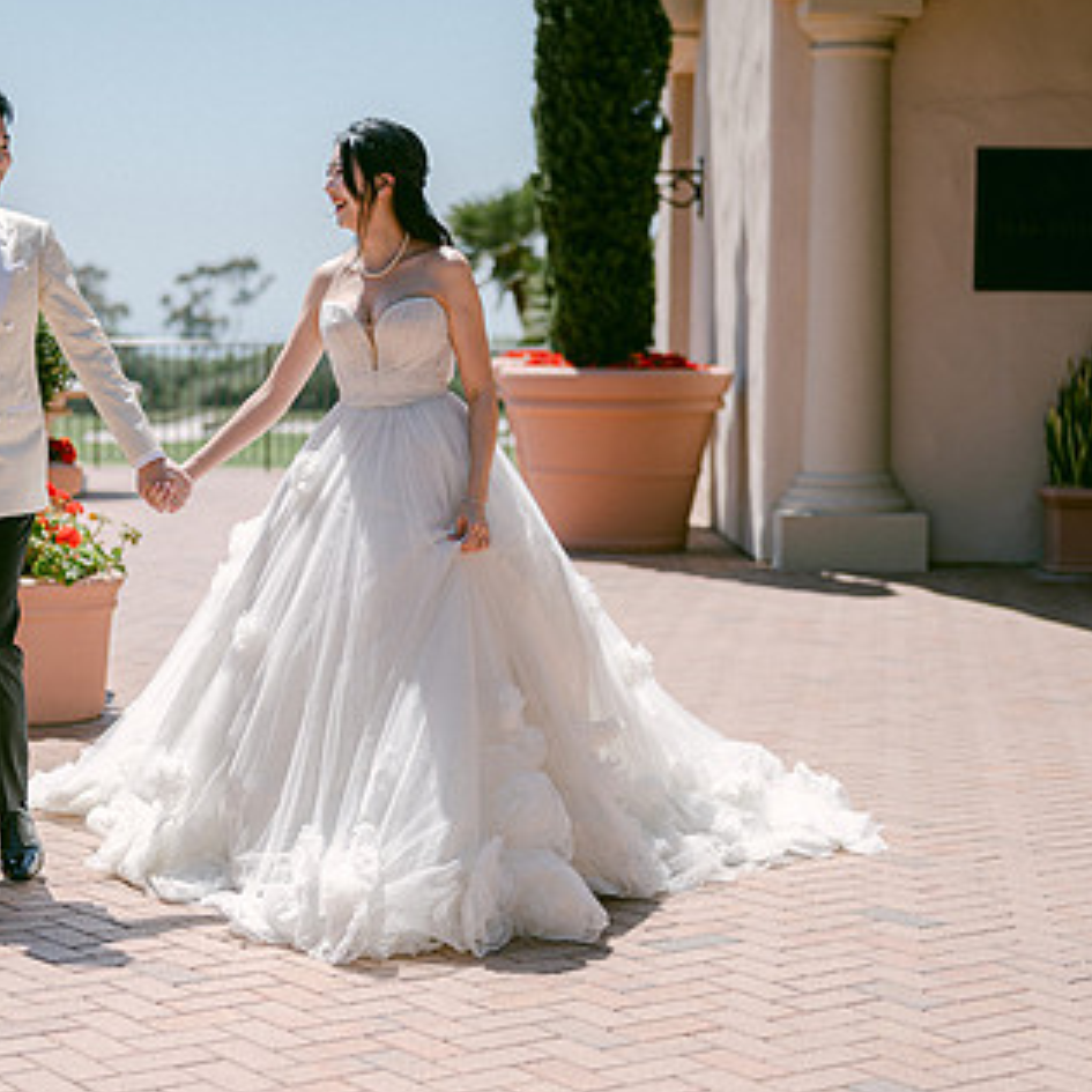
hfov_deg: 21.6
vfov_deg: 21.6
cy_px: 492
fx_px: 2855
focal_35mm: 80
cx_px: 357
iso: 100
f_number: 1.8
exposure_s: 1/6400
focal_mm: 50
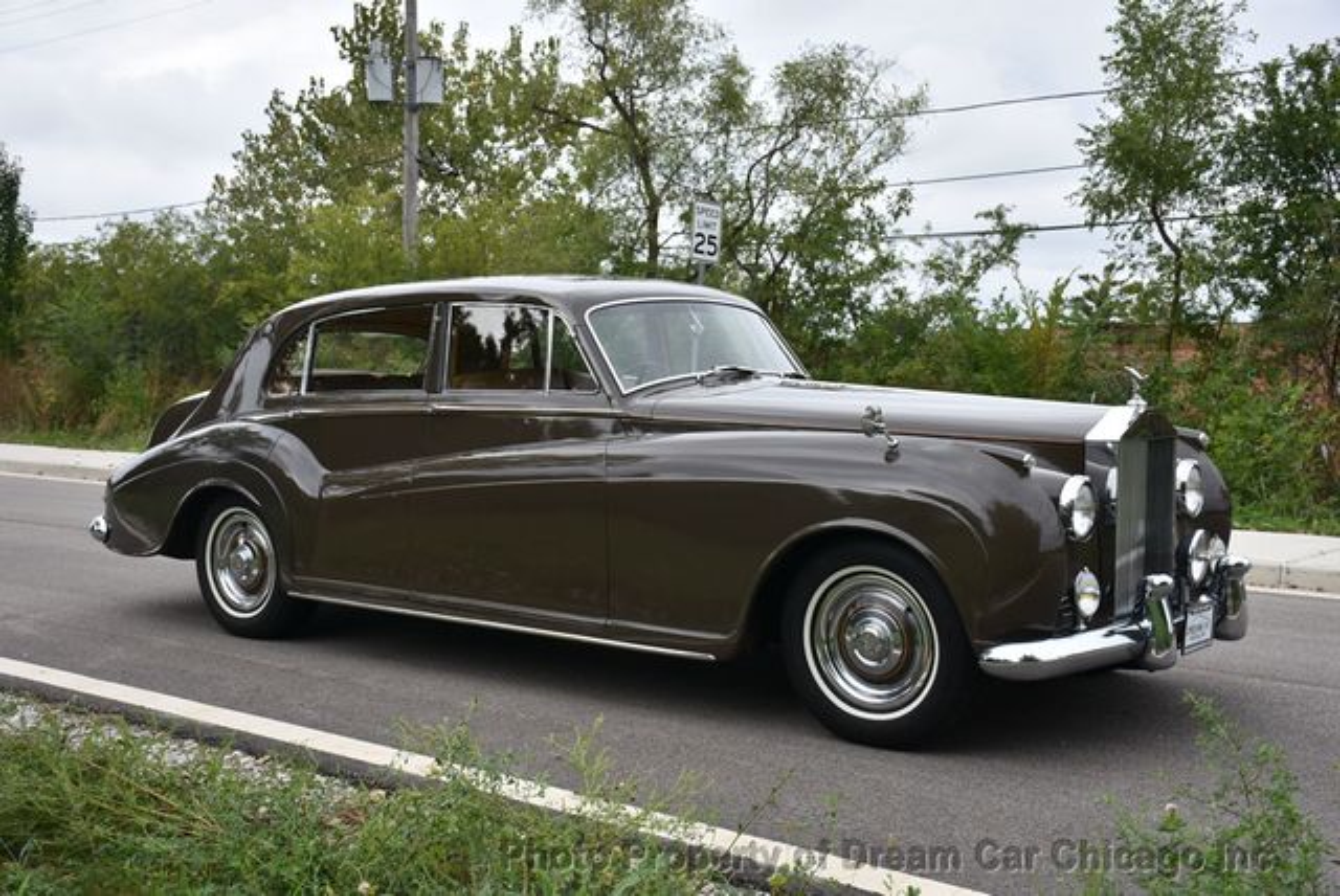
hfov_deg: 47.9
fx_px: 1509
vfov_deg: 33.1
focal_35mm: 40
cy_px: 448
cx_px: 670
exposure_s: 1/250
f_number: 5
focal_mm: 27
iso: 100
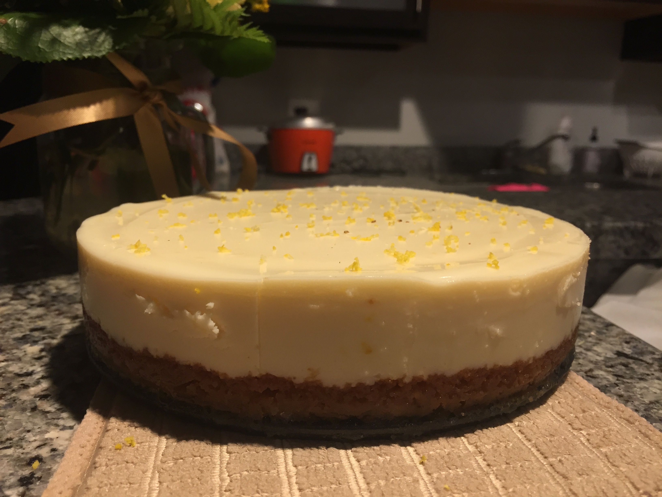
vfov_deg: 48.2
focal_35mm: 29
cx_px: 331
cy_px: 248
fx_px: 555
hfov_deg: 61.7
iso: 32
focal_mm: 4.15
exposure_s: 1/40
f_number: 2.2
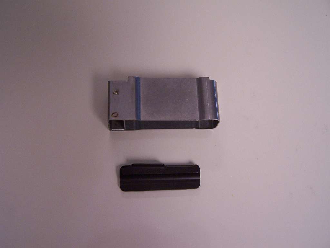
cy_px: 124
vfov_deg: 37.7
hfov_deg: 49.0
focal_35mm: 38
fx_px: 362
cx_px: 165
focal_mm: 6.3
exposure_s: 1/20
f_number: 2.8
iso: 140
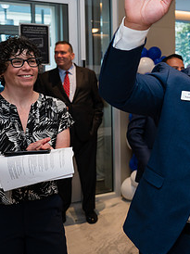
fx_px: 359
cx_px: 216
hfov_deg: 26.9
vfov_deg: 38.6
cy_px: 91
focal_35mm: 49
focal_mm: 24
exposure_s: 1/160
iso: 400
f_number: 3.2
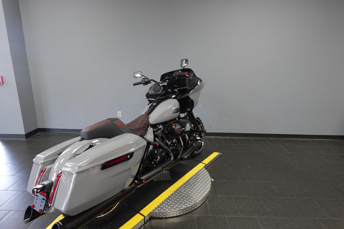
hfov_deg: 84.0
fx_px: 191
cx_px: 172
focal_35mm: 20
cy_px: 114
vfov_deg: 61.9
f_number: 2
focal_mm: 7.6
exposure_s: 1/125
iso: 800
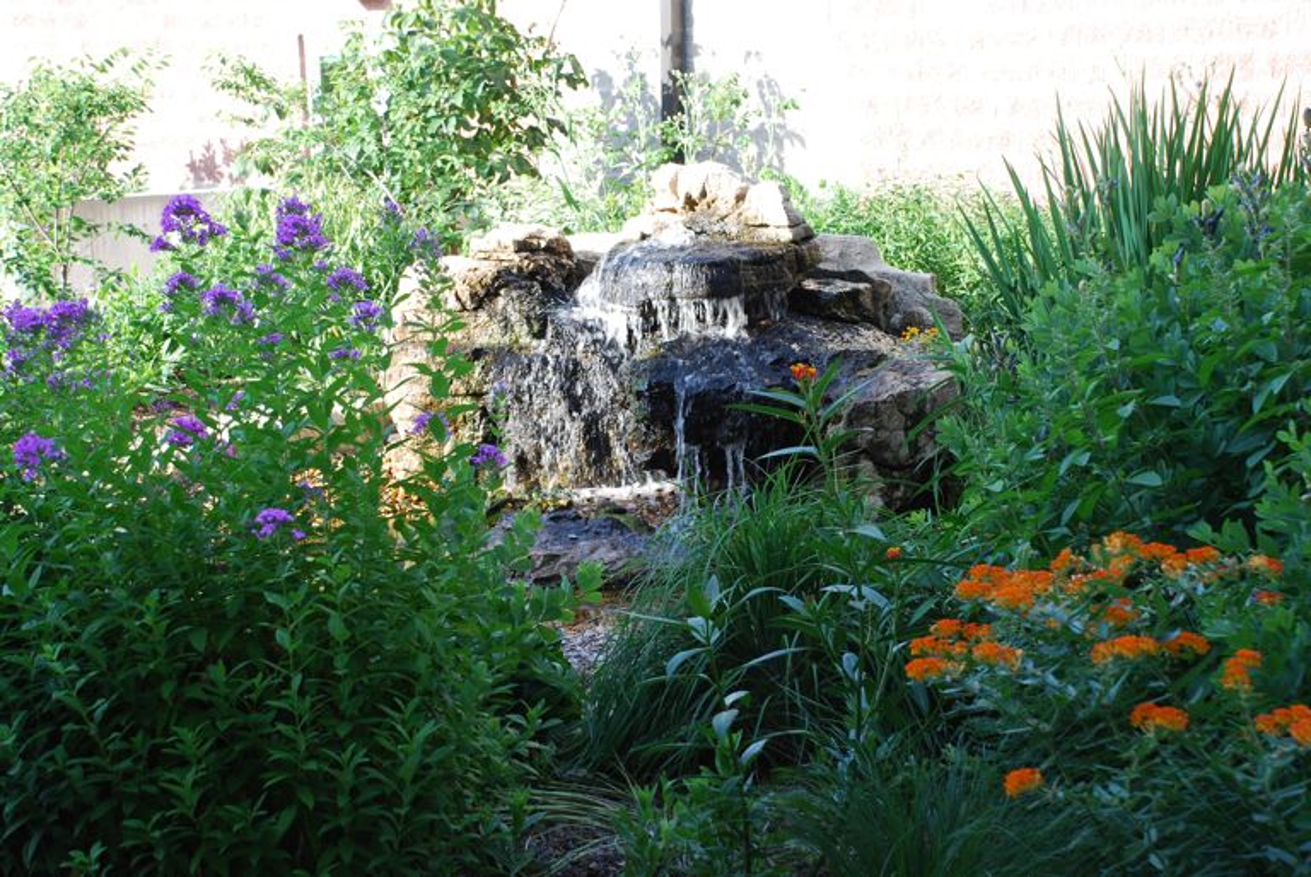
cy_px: 438
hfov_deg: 28.0
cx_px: 656
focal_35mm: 72
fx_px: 2625
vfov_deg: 19.0
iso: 200
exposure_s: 1/60
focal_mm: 48
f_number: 8
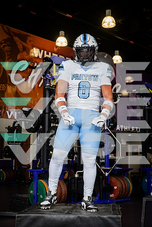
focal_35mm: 52
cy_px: 114
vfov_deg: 38.2
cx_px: 76
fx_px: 329
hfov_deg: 26.0
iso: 800
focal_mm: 52
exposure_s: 1/250
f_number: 7.1
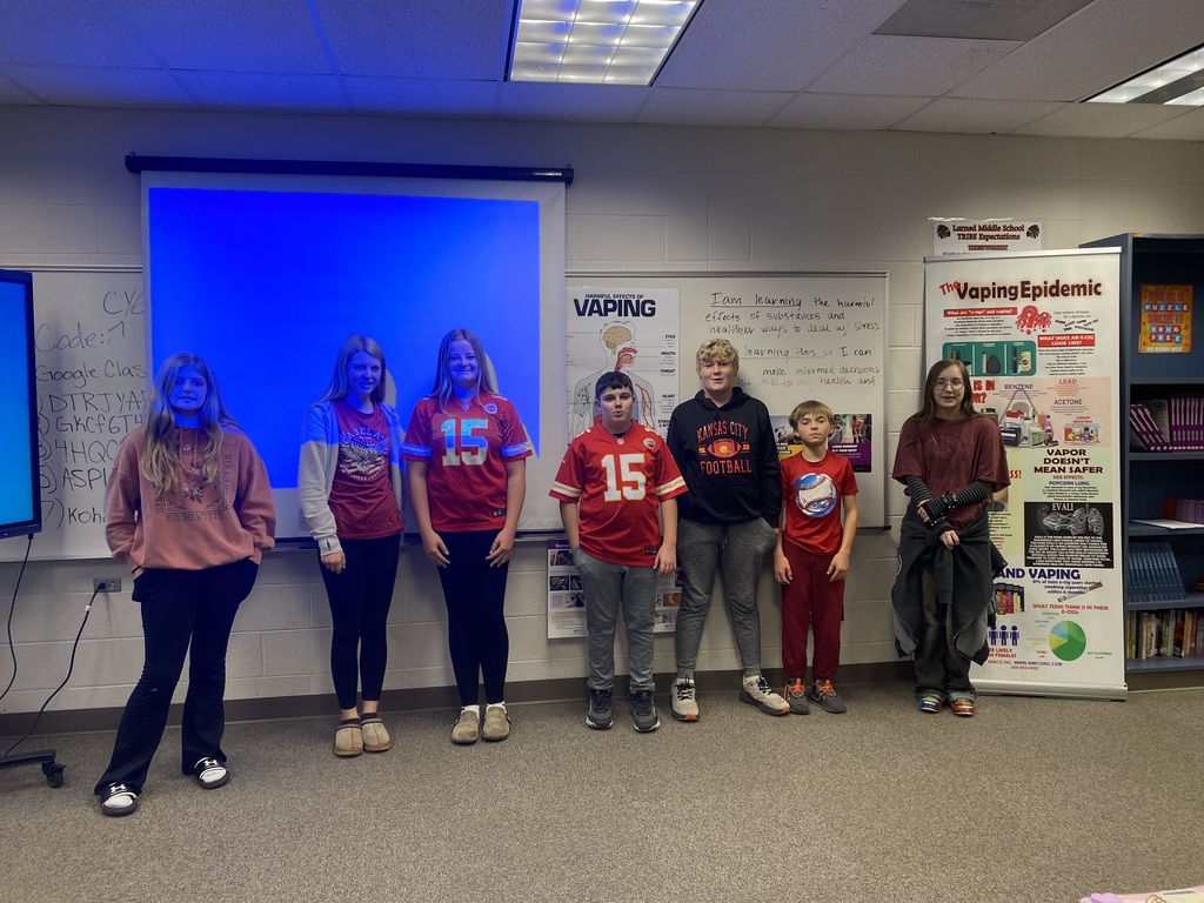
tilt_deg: -3.5
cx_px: 602
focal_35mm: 26
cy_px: 452
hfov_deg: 67.3
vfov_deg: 53.1
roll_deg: +0.4
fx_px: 904
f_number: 1.8
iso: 64
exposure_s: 1/60
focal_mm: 4.25
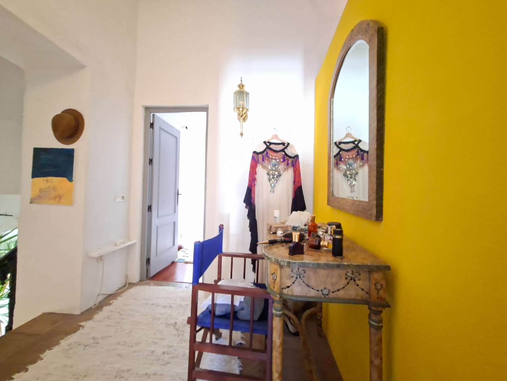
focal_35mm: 13
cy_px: 190
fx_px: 190
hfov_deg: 106.2
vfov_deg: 89.9
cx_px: 254
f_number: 2.2
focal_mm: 1.74
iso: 800
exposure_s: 1/15
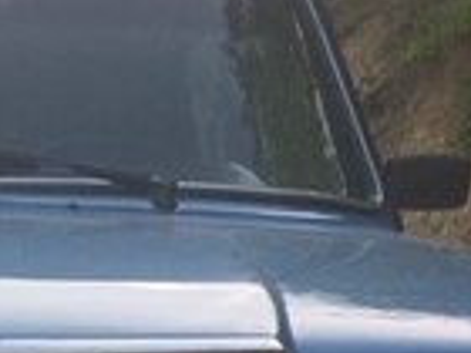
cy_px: 479
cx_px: -141
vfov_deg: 10.6
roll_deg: -2.1
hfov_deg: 13.8
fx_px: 1864
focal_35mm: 137
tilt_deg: -6.1
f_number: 2.2
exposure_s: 1/483
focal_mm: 4.15
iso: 32
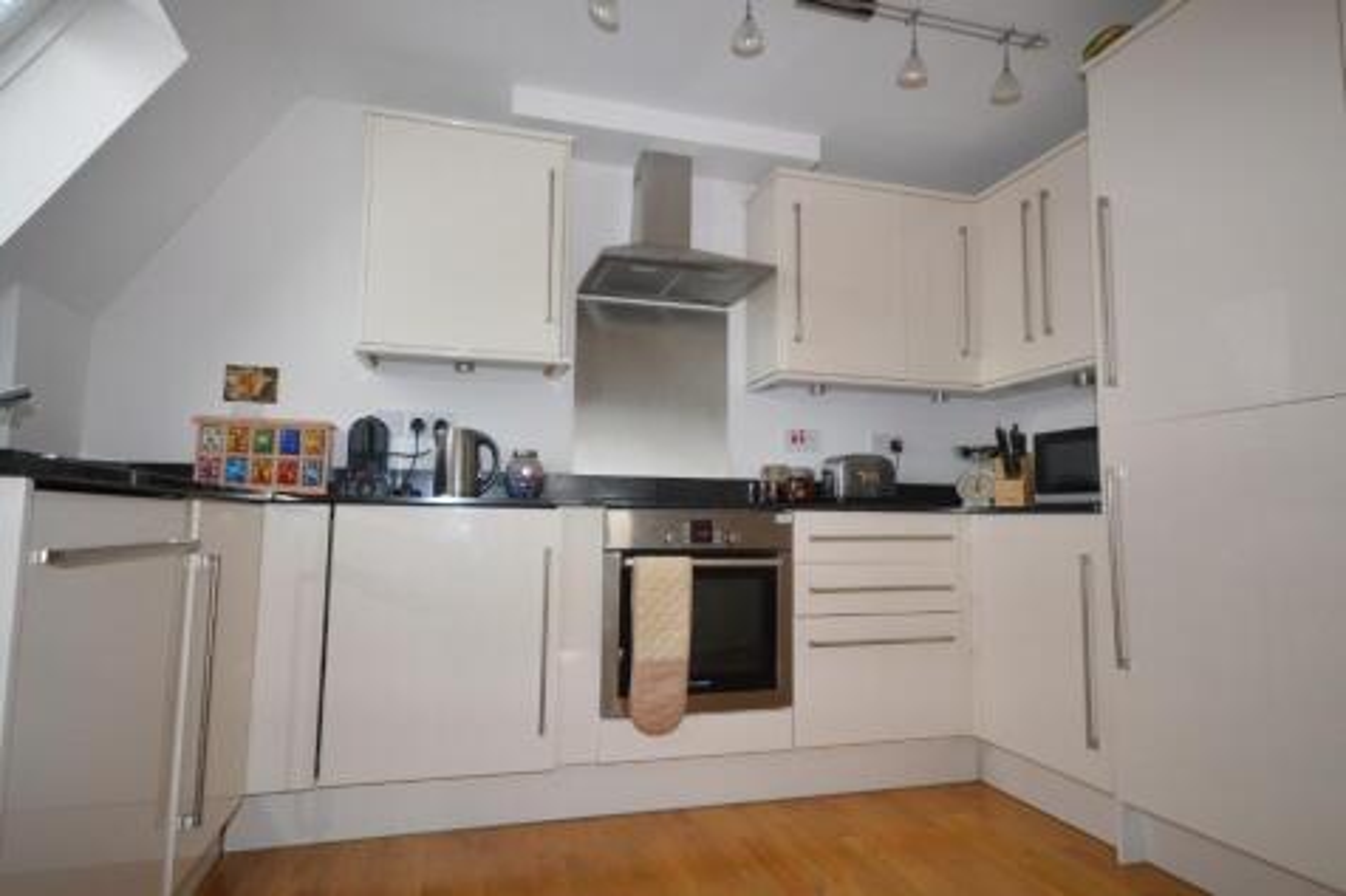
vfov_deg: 59.5
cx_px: 673
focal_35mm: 21
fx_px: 785
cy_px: 448
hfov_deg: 81.2
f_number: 4.8
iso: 720
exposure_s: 1/60
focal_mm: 14
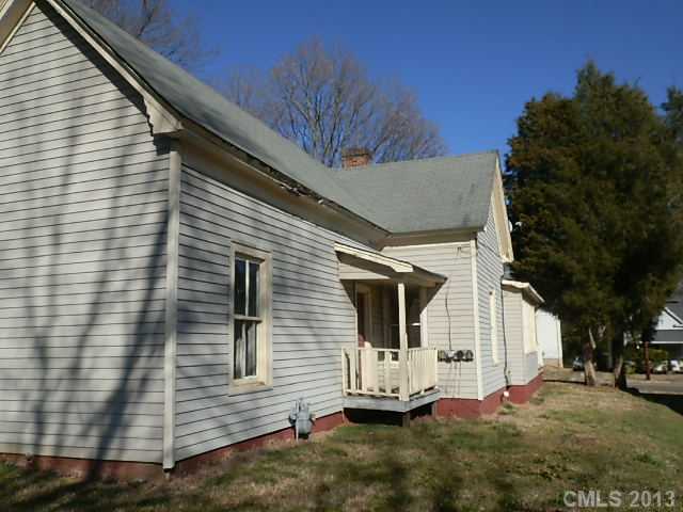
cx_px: 342
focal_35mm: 28
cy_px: 256
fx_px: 552
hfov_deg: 63.4
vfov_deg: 49.7
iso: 100
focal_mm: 5
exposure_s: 1/250
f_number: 9.3
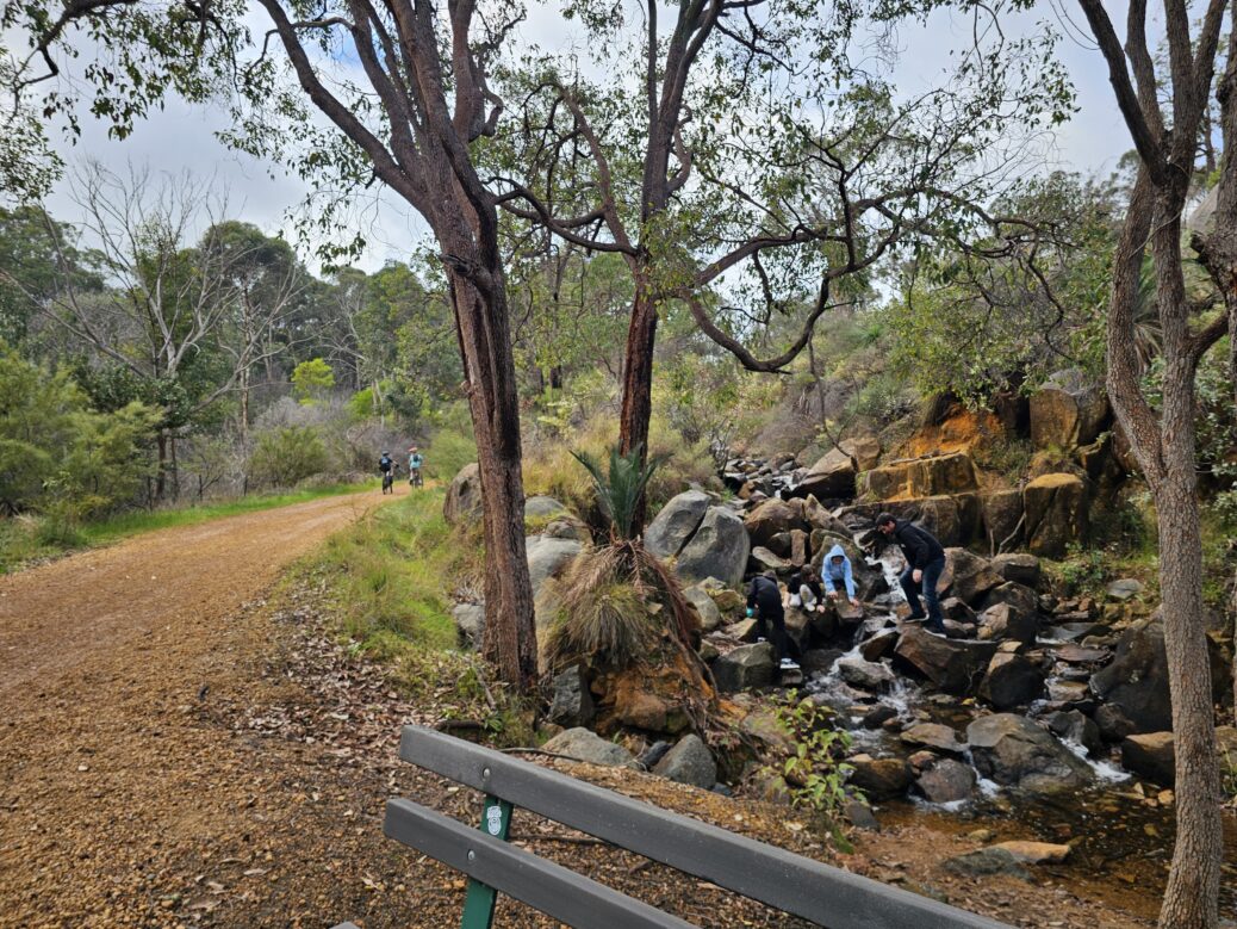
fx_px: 822
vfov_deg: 58.9
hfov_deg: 73.9
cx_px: 618
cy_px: 464
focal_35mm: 23
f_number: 1.7
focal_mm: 6.3
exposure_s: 1/263
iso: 10
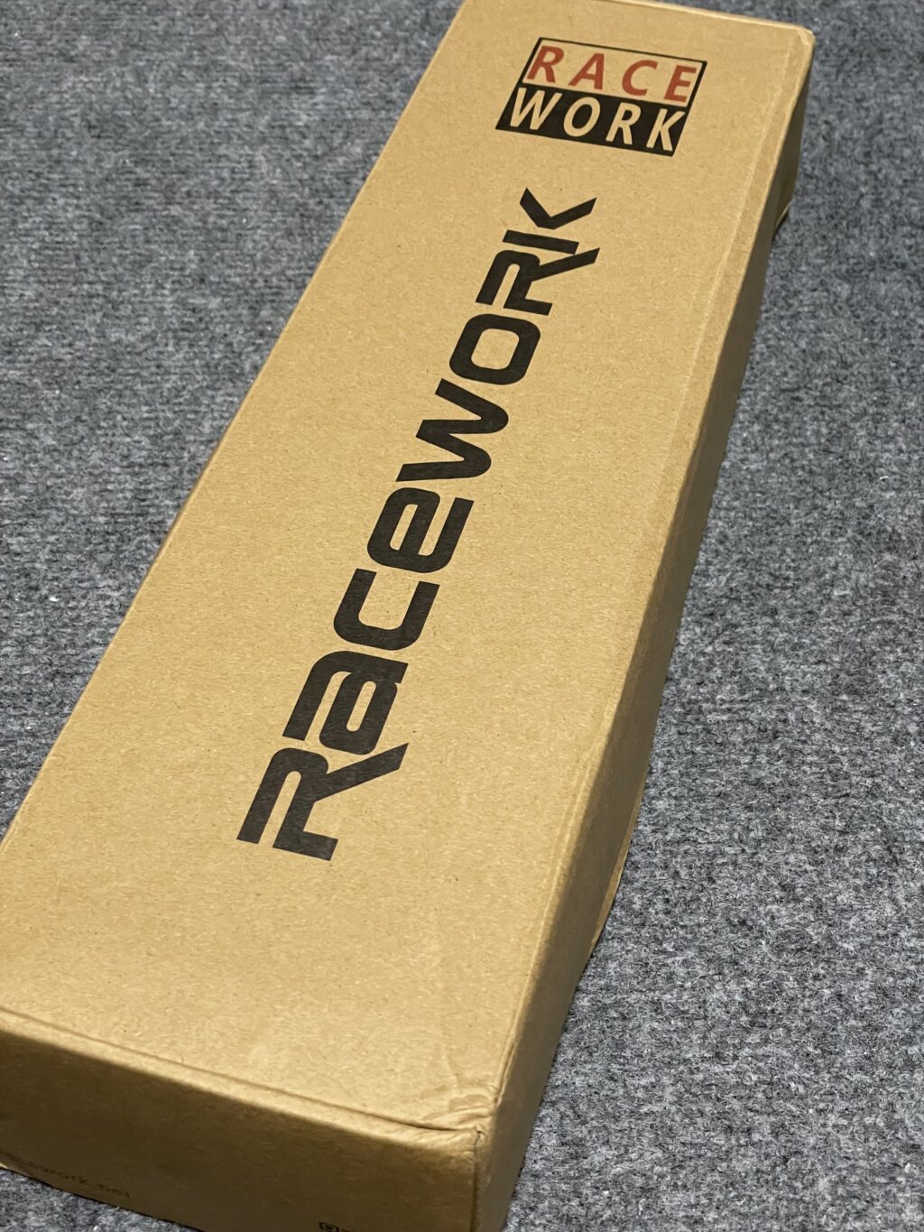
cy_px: 616
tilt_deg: -48.0
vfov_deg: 36.8
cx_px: 462
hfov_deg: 28.0
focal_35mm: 52
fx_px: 1850
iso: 640
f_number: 2
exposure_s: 1/37
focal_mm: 6
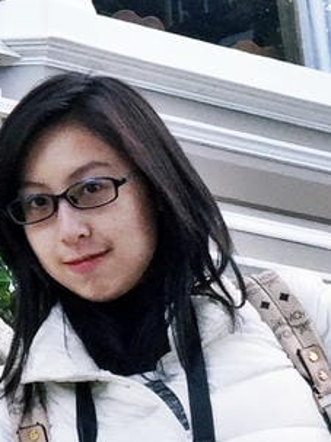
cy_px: -131
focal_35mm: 153
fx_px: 1952
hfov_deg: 9.1
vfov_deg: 12.5
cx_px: -337
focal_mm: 4.15
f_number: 2.2
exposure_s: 1/234
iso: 32
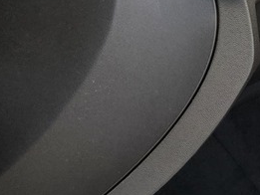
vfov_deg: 11.7
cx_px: 488
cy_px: 98
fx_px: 954
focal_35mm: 127
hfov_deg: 13.6
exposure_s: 1/100
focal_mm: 5.4
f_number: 1.8
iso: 320
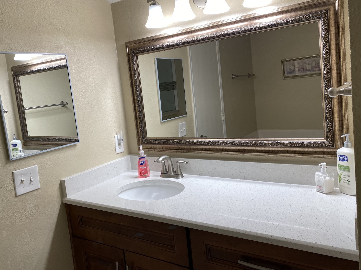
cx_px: 173
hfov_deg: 61.6
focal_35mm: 29
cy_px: 127
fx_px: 302
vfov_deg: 48.2
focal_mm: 4.25
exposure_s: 1/120
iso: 50
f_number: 1.8
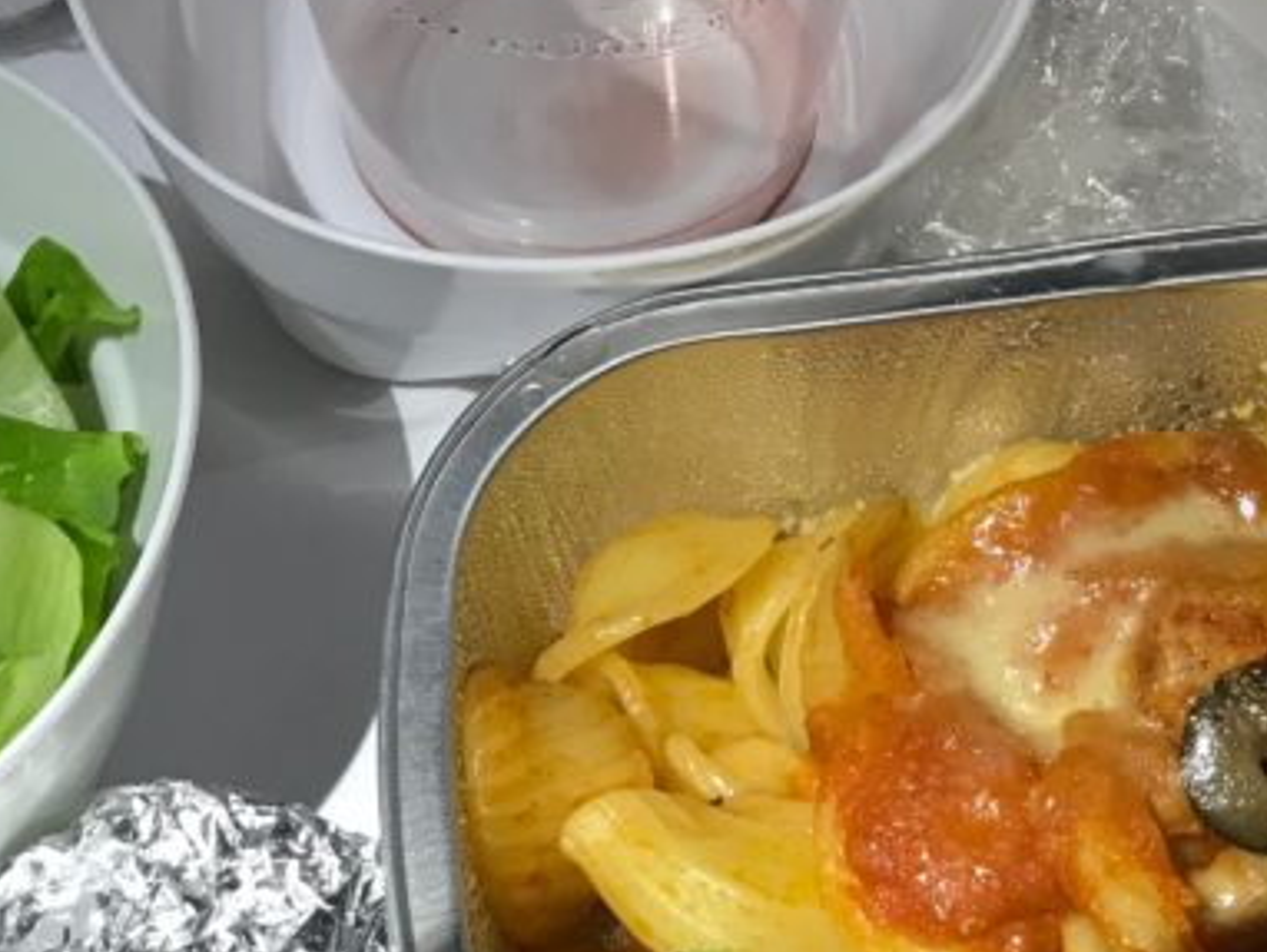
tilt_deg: -54.8
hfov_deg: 26.0
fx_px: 2747
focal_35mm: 75
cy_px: 325
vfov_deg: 19.6
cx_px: 653
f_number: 1.8
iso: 50
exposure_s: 1/16
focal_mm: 3.99
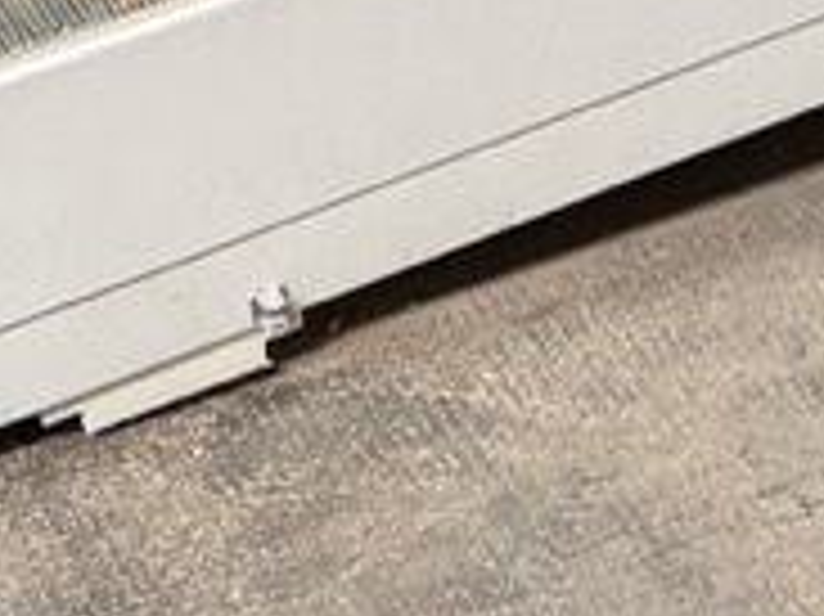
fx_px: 3996
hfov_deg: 11.6
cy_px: -1057
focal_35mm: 168
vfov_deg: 7.9
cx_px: 932
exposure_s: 1/121
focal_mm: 6.76
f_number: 1.78
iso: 160
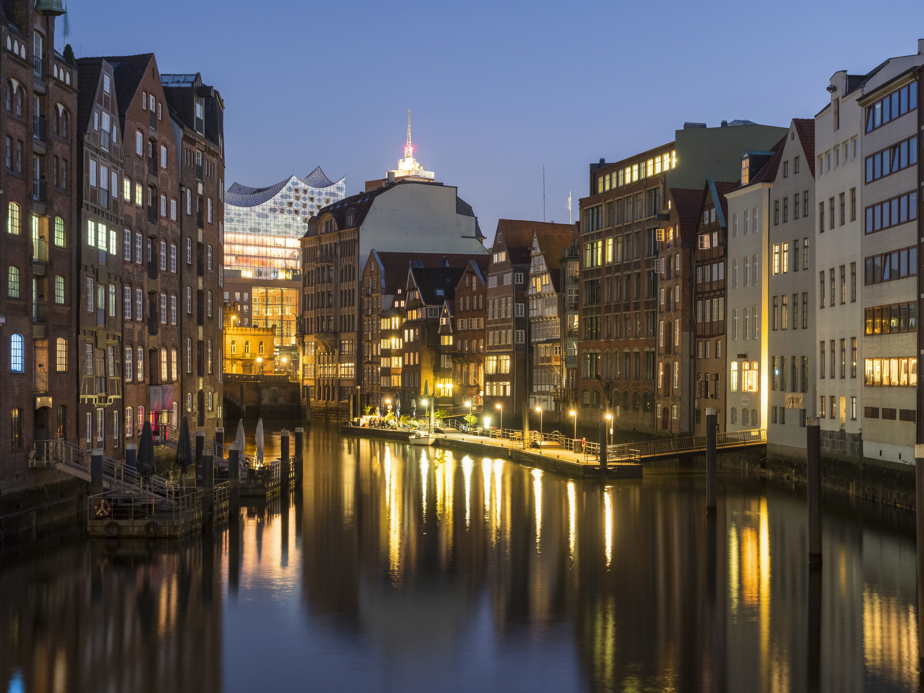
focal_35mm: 50
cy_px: 346
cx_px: 462
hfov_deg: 38.2
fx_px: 1335
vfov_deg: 29.1
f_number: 5
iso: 200
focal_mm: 25
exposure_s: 15
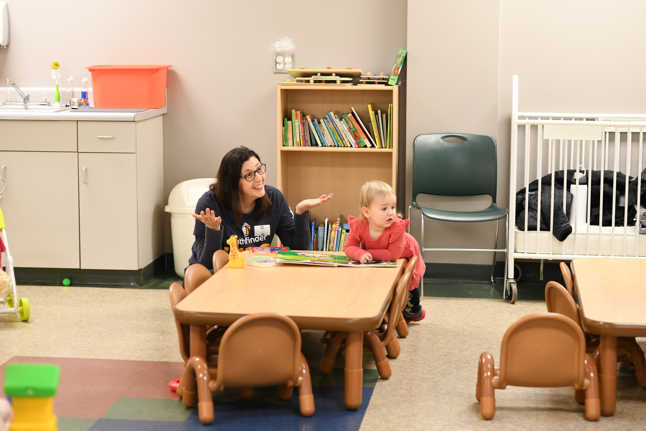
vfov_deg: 16.1
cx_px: 323
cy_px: 216
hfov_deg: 23.9
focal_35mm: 85
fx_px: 1525
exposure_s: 1/200
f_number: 2.8
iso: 1600
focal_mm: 85
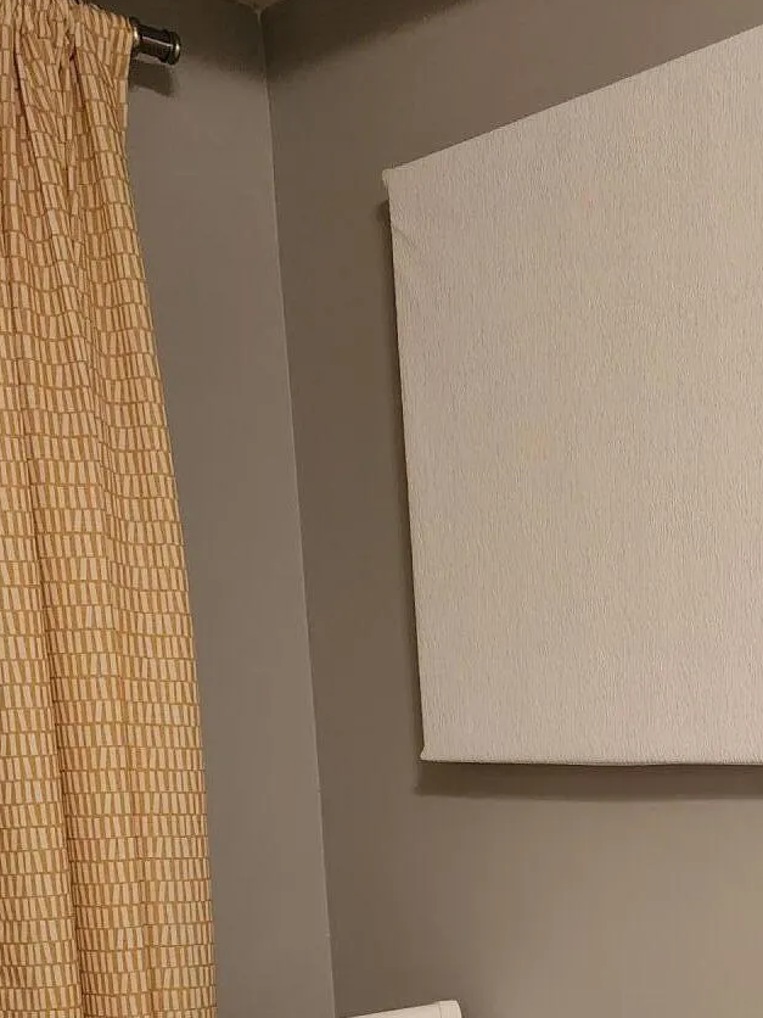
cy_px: 1057
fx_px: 1616
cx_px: 761
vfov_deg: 31.8
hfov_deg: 25.3
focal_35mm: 55
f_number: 1.8
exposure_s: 1/120
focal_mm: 6.4
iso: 800
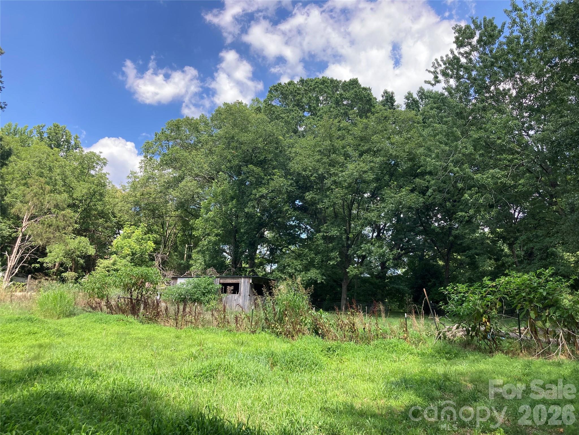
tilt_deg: +14.5
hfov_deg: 63.4
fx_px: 468
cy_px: 218
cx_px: 290
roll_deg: -1.6
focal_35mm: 28
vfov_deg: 49.7
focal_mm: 3.99
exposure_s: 1/759
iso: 20
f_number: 1.8
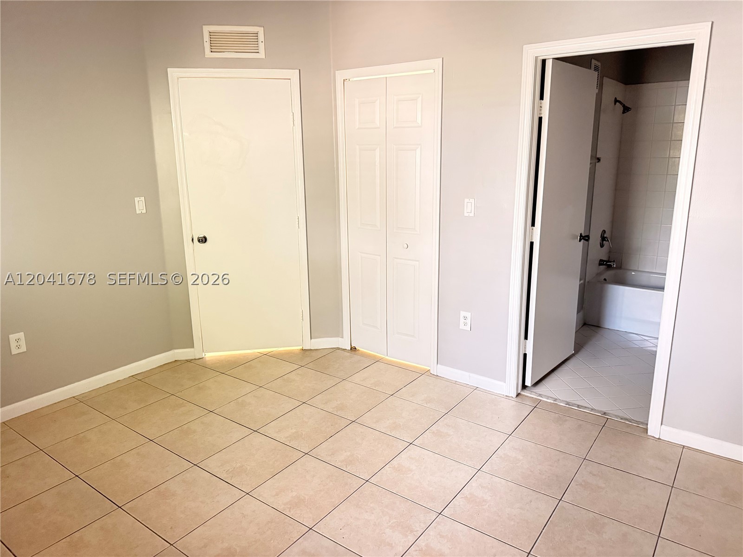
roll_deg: +0.6
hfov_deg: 71.6
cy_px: 278
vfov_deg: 56.8
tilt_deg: -12.6
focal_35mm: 24
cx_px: 372
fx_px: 515
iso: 800
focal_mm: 6.76
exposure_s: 1/40
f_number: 1.78
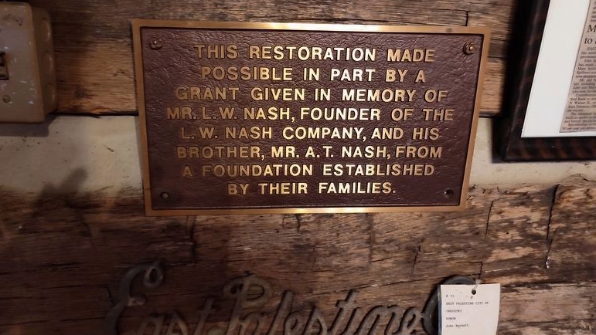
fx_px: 411
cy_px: 142
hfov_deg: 71.9
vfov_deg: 44.3
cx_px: 288
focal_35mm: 26
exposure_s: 1/30
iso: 1756
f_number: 1.8
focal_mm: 5.56
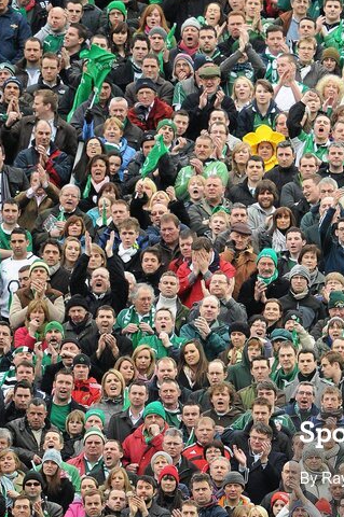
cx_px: 342
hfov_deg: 1.1
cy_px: 179
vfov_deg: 1.6
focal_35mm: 1280
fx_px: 18385
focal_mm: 600
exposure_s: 1/1000
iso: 2000
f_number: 4
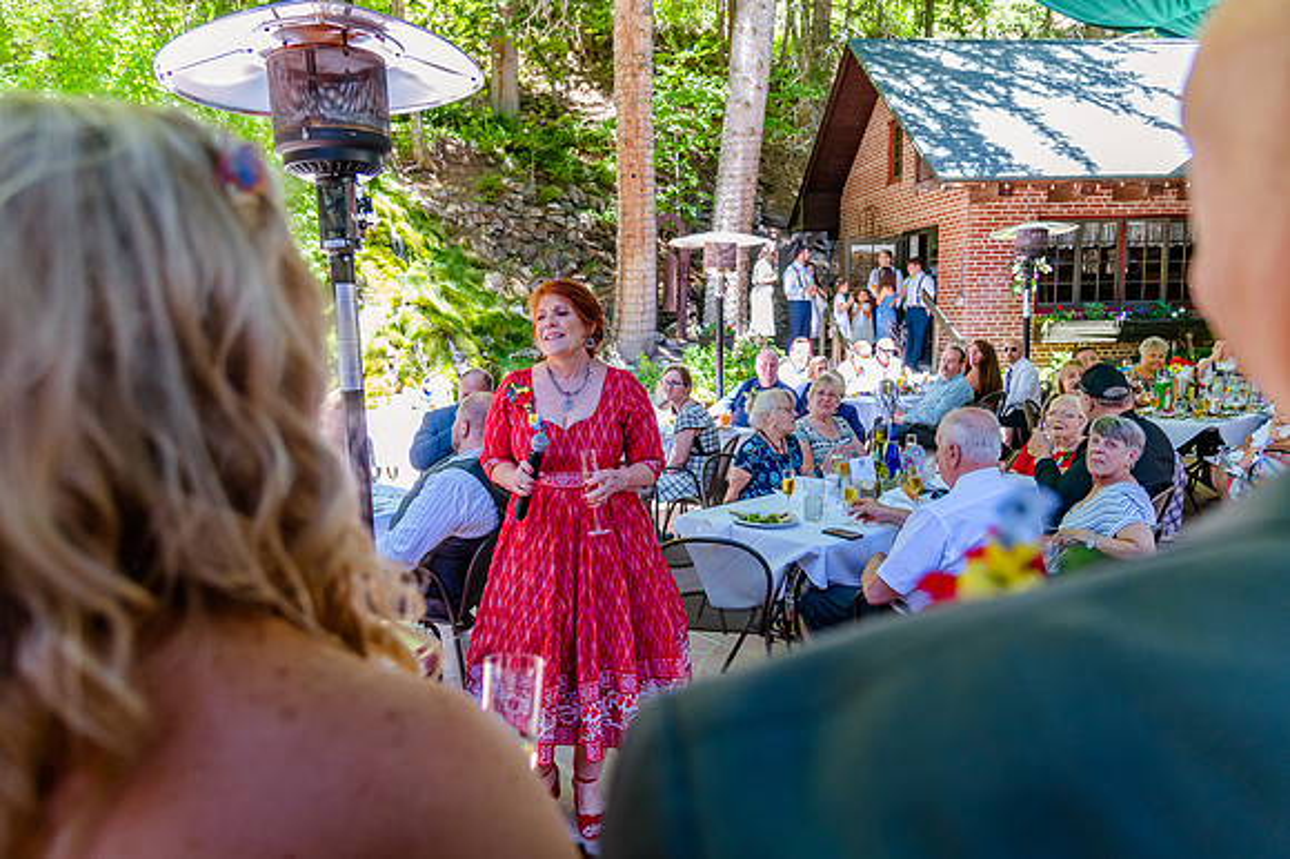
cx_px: 619
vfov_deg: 50.1
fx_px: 919
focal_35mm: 26
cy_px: 431
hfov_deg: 70.1
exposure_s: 1/500
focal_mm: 24
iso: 1600
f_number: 4
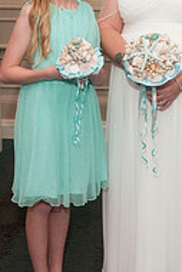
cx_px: 173
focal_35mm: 85
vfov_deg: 23.6
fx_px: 643
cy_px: 64
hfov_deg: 15.9
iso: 400
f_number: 5.6
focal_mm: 24
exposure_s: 1/60
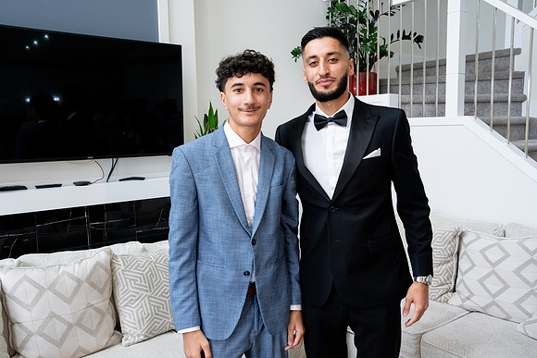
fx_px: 463
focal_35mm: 31
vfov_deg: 42.3
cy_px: 179
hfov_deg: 60.3
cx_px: 268
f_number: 9
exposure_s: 1/160
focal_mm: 31
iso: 6400
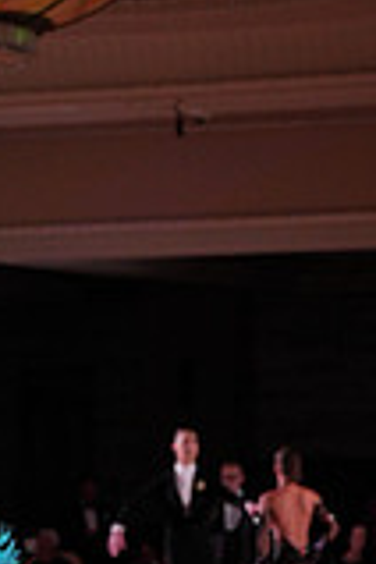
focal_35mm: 255
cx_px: -271
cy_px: 791
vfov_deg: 7.9
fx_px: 3995
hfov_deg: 5.3
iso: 640
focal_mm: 70
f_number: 2.8
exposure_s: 1/400
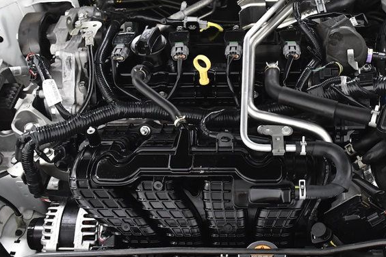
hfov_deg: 39.3
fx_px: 525
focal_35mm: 49
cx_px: 290
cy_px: 102
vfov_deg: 27.5
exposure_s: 1/125
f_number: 4.5
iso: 2500
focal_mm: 18
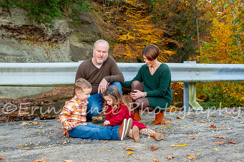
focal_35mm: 43
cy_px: 66
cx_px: 117
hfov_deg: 45.9
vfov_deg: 31.4
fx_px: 288
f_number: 5
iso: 500
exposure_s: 1/160
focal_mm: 34
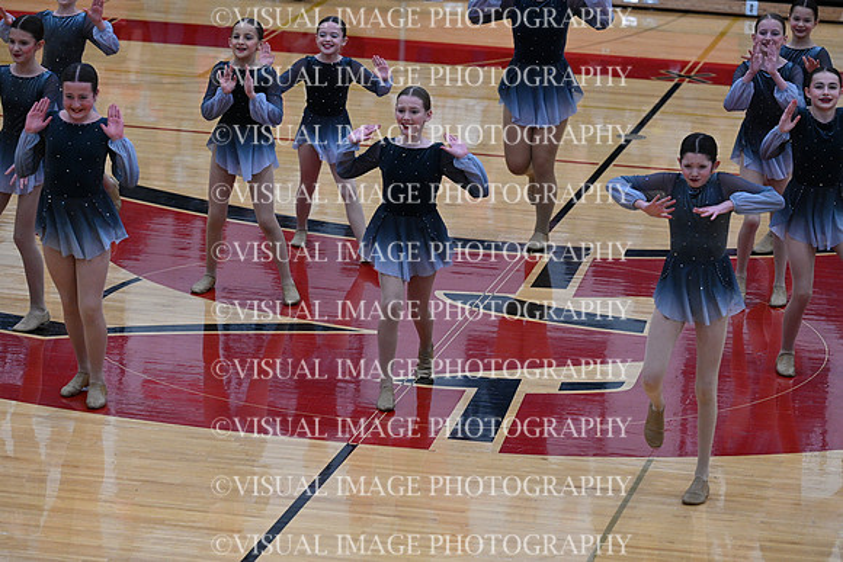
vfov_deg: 8.6
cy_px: 281
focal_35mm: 160
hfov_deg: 12.8
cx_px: 422
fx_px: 3747
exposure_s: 1/400
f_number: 4
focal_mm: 160
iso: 4000
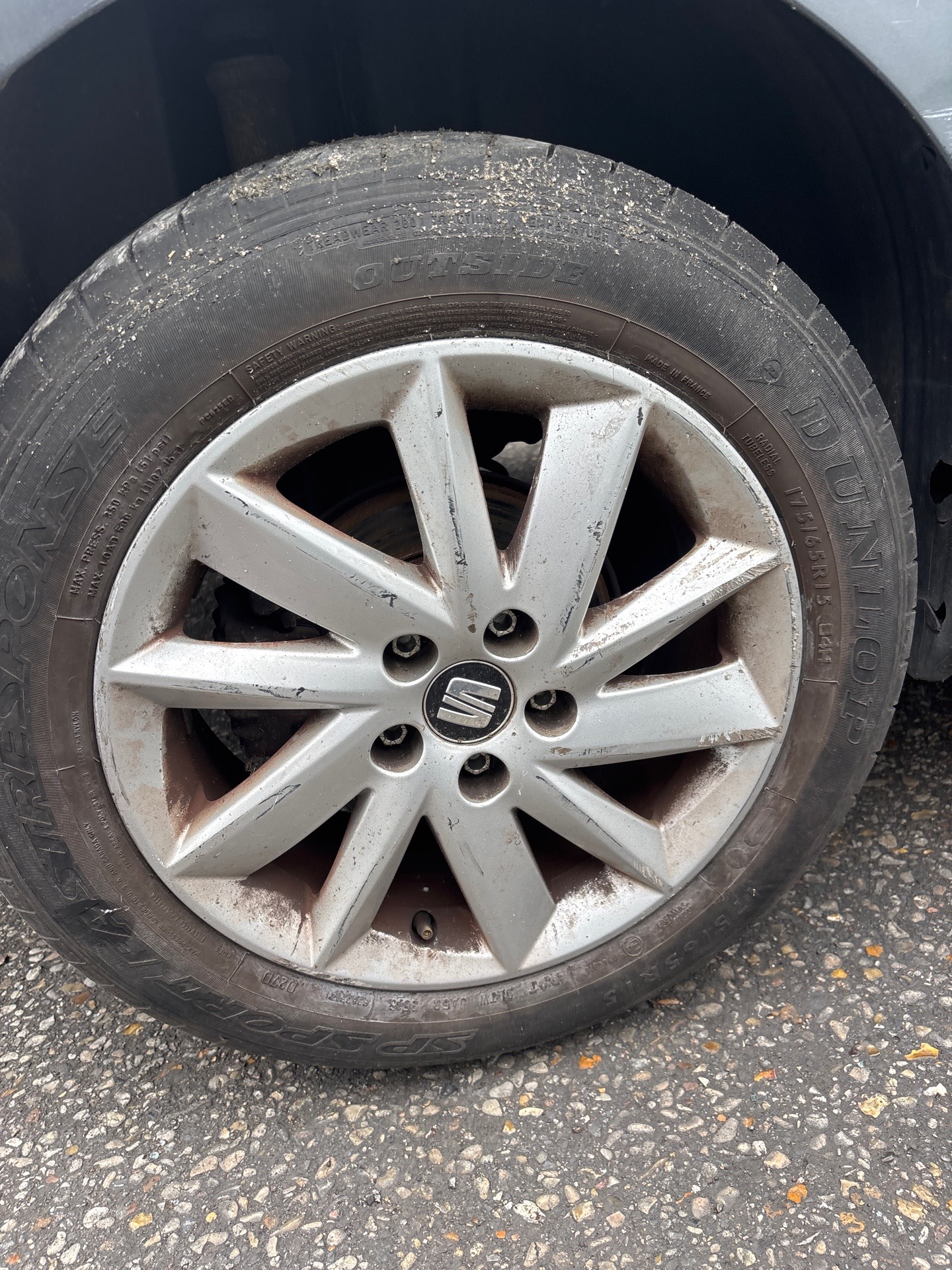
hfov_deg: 53.1
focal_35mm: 26
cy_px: 635
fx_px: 953
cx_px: 476
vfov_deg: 67.3
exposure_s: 1/235
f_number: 1.6
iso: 40
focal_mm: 5.96
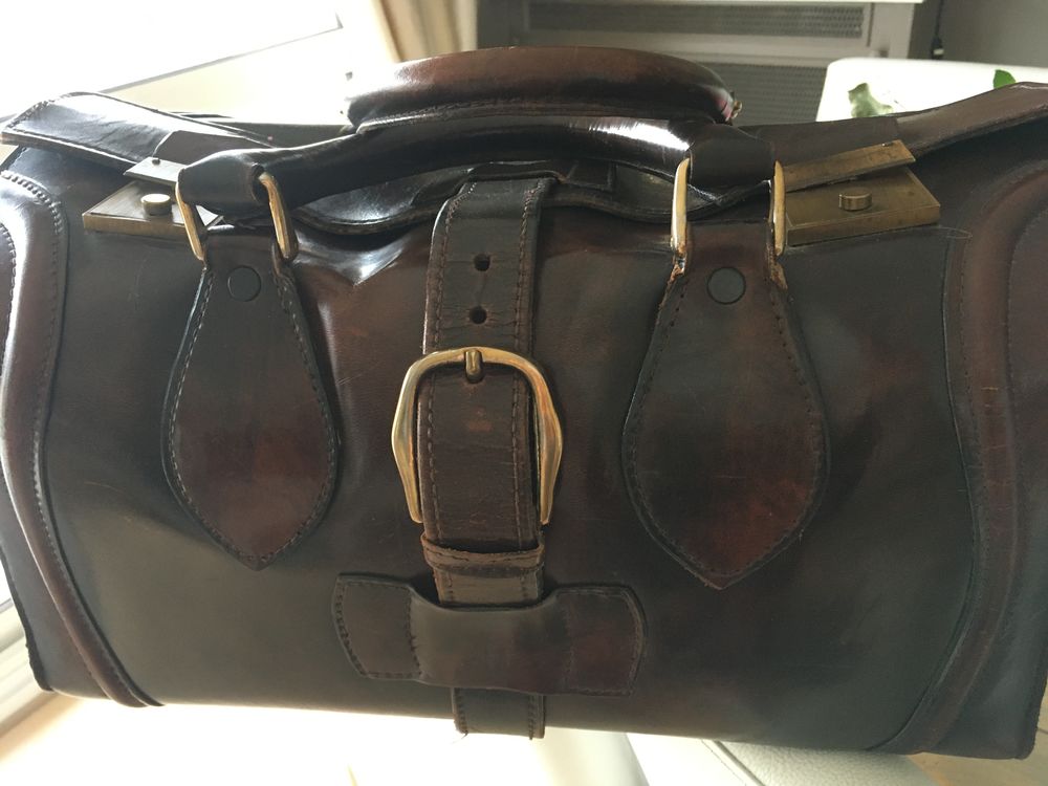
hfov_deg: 61.7
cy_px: 393
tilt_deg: -31.9
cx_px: 524
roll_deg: +6.2
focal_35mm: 29
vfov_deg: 48.2
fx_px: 878
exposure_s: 1/33
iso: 200
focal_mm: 4.15
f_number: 2.2
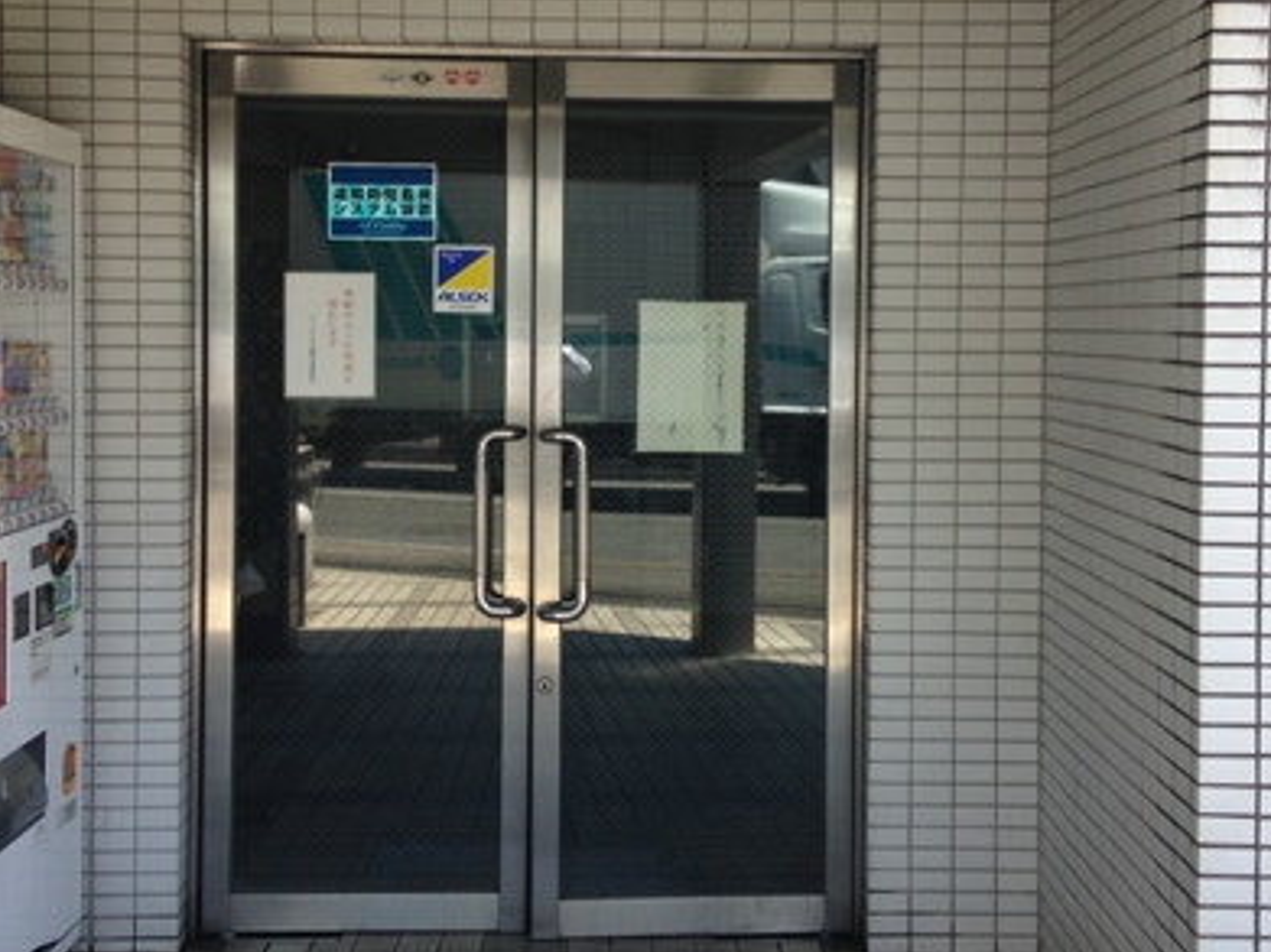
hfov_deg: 35.5
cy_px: 387
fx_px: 1982
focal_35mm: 54
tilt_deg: -2.1
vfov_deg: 27.0
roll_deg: -0.4
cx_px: 673
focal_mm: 4.12
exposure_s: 1/242
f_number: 2.4
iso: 50
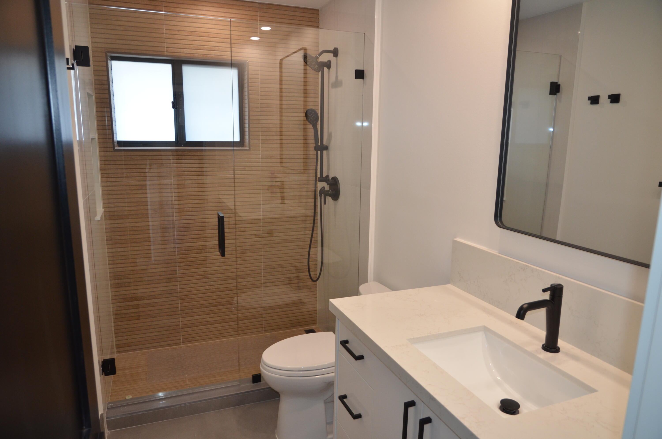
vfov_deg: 52.9
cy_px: 220
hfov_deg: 73.9
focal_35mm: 24
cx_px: 331
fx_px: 440
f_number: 4.5
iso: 500
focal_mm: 16
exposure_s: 1/100
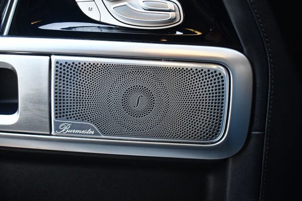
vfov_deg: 31.9
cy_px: 100
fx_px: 352
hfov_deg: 46.4
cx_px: 151
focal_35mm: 42
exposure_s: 1/125
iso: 1800
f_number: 4.2
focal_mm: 28
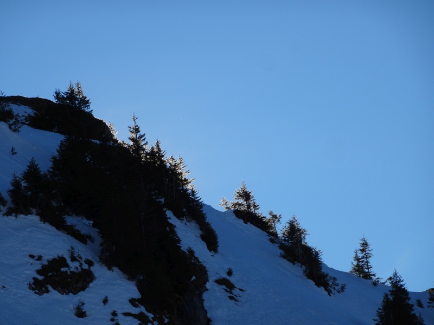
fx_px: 3097
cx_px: 217
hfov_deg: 8.0
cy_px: 162
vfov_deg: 6.0
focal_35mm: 247
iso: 80
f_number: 6.3
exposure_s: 1/640
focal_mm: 42.14
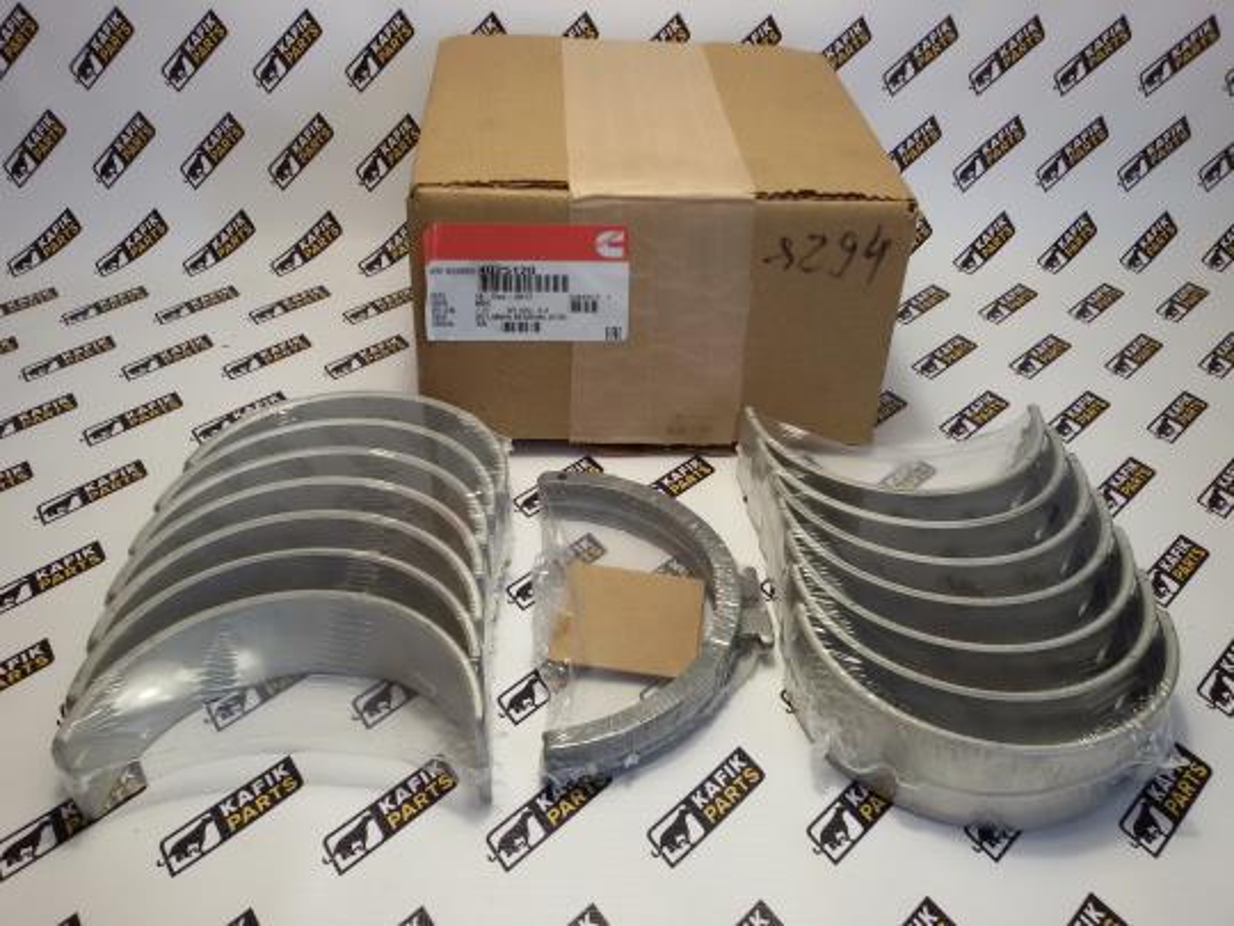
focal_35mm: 31
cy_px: 463
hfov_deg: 58.4
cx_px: 617
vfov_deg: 45.4
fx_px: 1105
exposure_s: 1/33
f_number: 2.4
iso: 40
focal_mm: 2.93
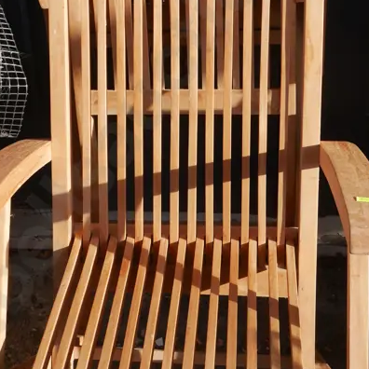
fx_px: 772
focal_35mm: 64
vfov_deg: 26.6
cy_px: 99
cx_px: 150
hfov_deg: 26.8
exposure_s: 1/250
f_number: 6.3
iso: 200
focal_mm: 14
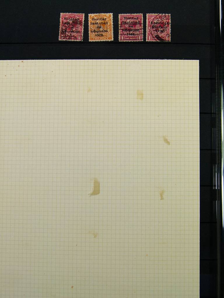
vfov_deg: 42.1
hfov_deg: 32.2
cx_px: 112
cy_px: 149
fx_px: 388
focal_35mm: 45
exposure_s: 1/160
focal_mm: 8.1
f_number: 4
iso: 100
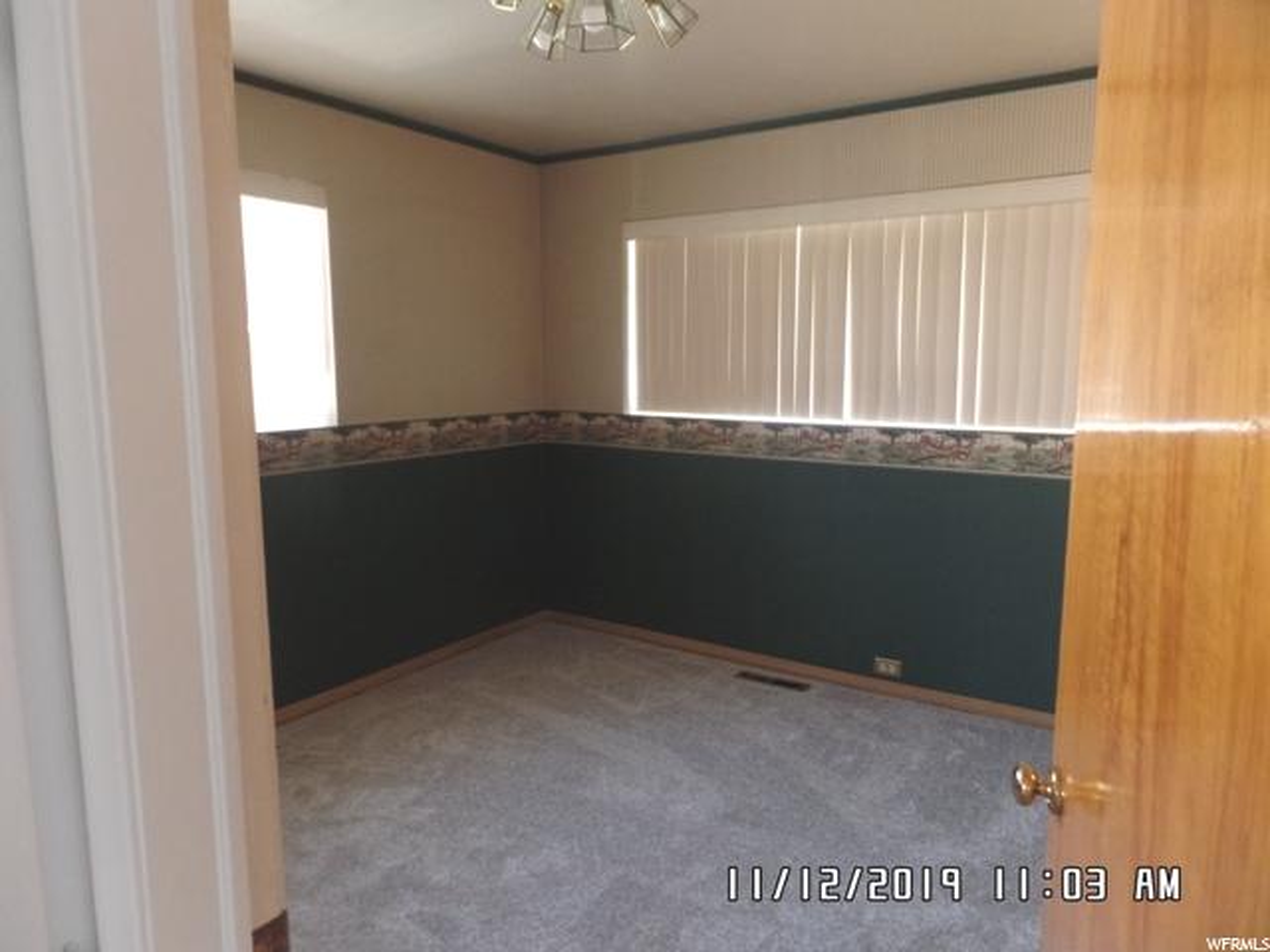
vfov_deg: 58.9
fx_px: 844
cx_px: 635
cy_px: 476
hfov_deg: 73.9
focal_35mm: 23
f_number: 2.8
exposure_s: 1/30
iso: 400
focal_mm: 4.1
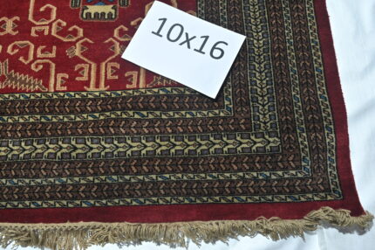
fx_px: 271
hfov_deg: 69.4
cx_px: 188
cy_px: 125
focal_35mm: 26
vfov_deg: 49.5
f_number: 5.6
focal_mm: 26
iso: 1250
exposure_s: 1/125
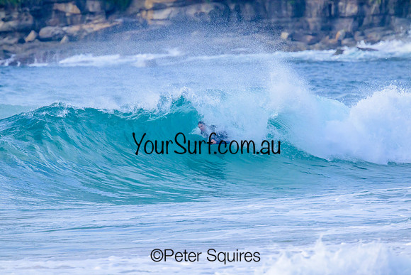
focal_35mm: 800
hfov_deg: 2.6
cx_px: 206
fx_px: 9135
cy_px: 138
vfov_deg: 1.7
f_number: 11
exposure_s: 1/2000
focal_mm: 800
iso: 2200
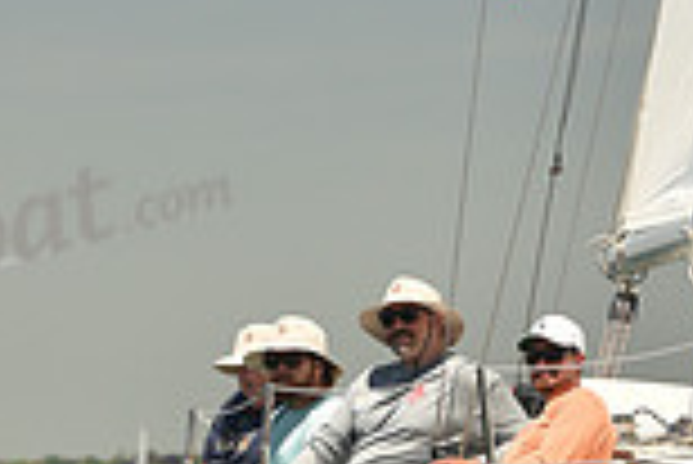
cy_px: 426
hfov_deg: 3.9
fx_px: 10154
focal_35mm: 527
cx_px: 468
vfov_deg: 2.6
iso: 250
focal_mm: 140
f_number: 5.6
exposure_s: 1/800
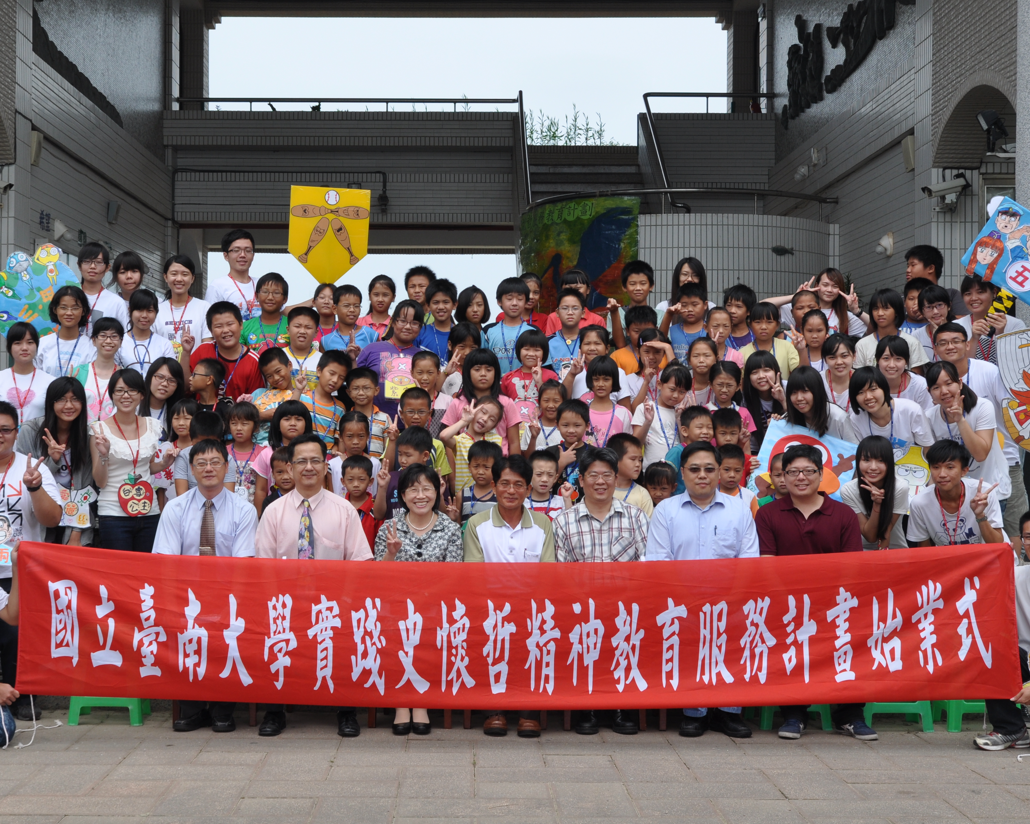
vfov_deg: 28.8
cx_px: 468
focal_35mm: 53
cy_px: 390
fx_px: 1605
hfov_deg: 35.6
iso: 200
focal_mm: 27
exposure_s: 1/320
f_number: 9
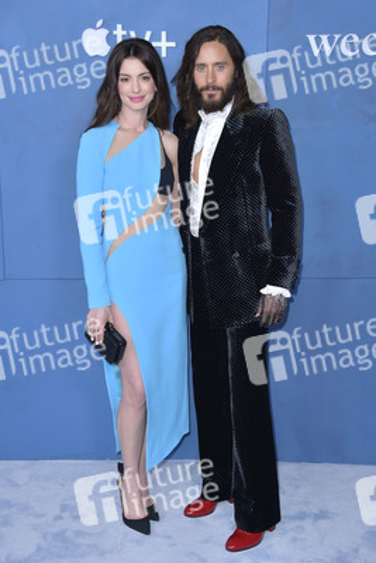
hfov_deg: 24.6
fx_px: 861
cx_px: 188
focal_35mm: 55
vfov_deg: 36.2
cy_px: 282
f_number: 7.1
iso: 320
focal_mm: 55
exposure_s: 1/250
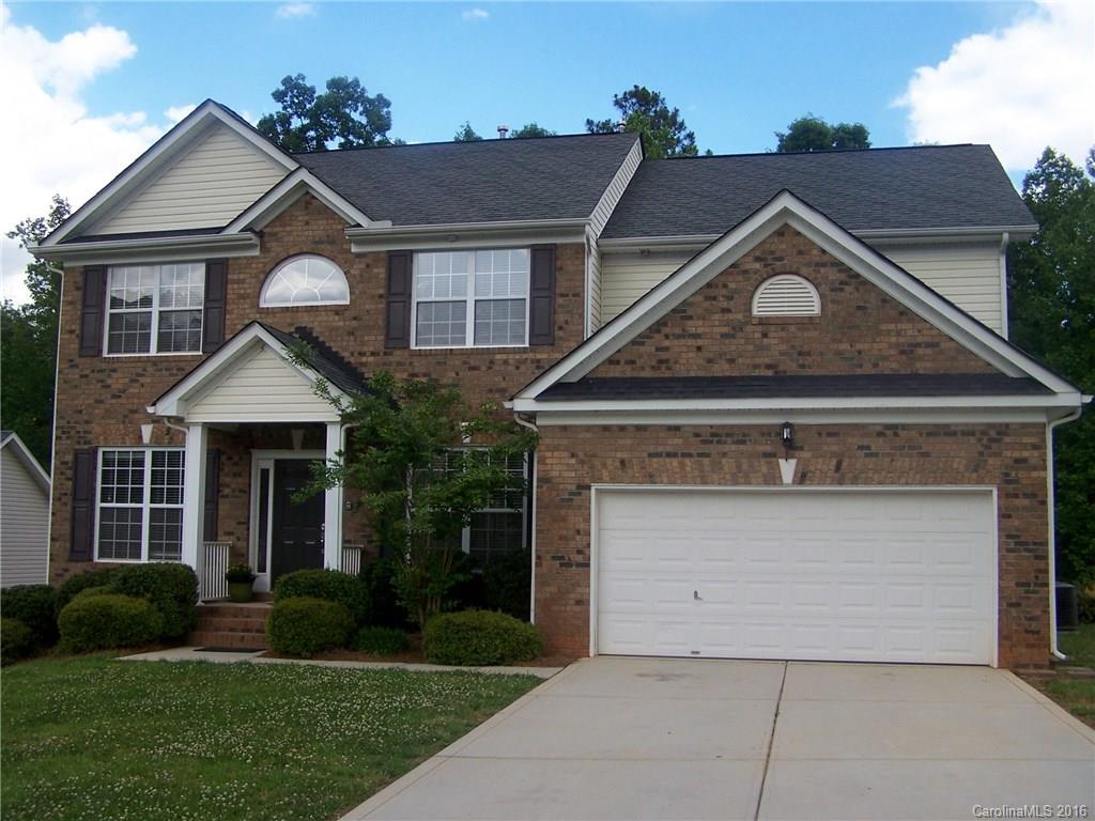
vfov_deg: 37.7
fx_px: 1202
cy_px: 410
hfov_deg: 49.0
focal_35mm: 38
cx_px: 548
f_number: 2.8
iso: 80
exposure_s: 1/500
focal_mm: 6.3
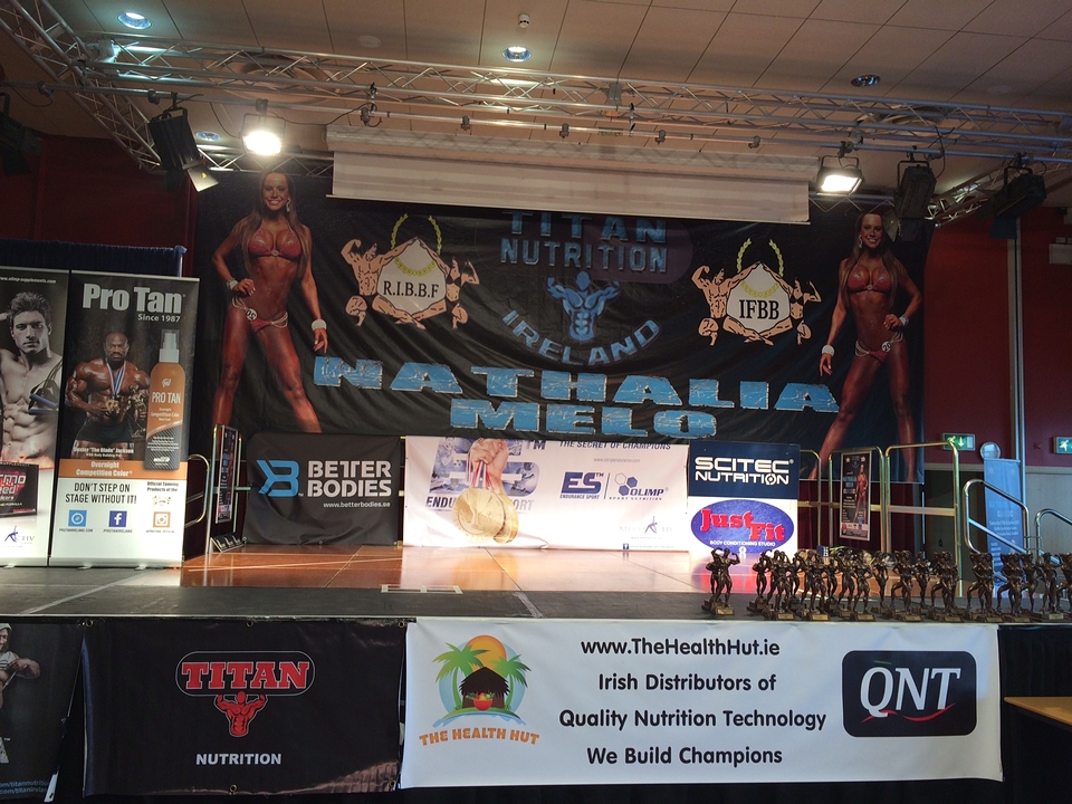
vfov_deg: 48.2
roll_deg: -0.6
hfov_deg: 61.7
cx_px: 536
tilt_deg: +4.2
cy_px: 402
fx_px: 898
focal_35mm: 29
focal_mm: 4.15
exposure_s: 1/100
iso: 50
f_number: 2.2
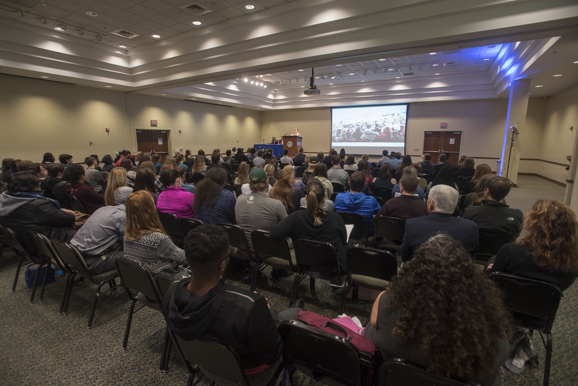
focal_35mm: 17
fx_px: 273
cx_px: 289
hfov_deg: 93.3
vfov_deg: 70.5
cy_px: 193
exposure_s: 1/13
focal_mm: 17
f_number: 4.5
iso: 1000
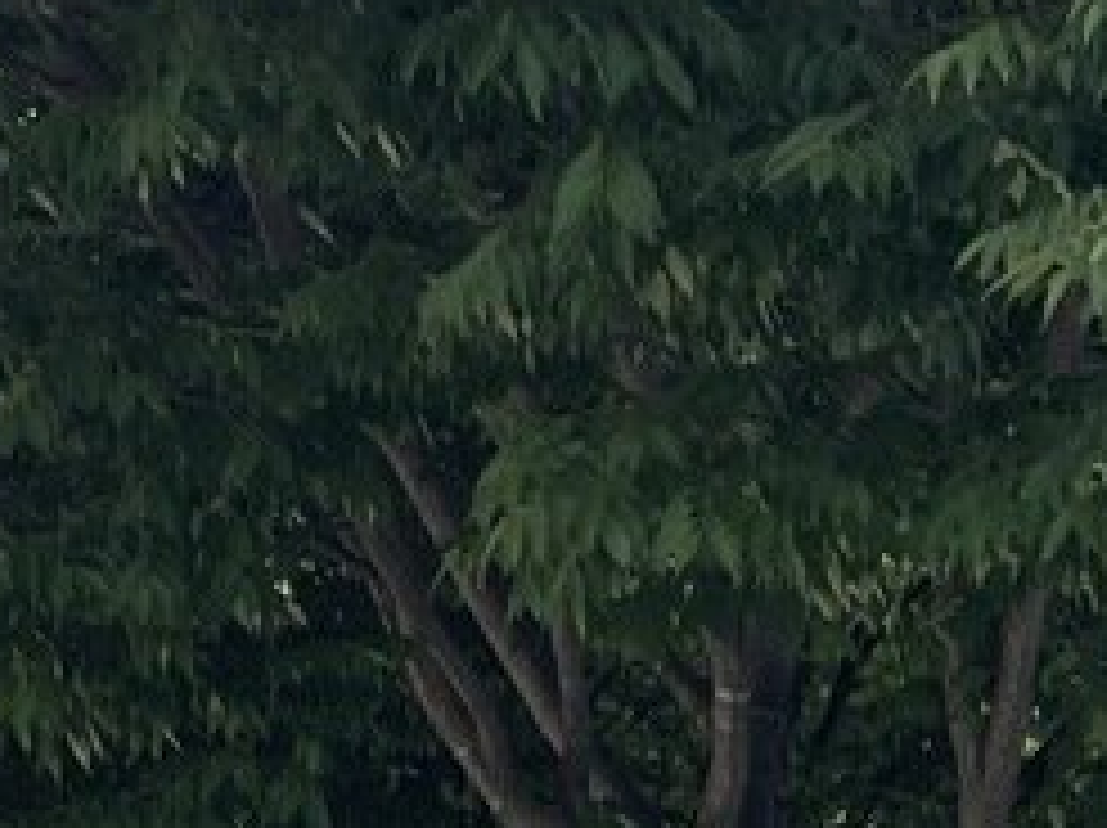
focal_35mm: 148
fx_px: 4728
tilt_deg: -7.0
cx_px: 1580
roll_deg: -0.4
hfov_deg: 12.8
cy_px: 2232
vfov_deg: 8.7
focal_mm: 5.1
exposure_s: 1/696
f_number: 1.6
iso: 32
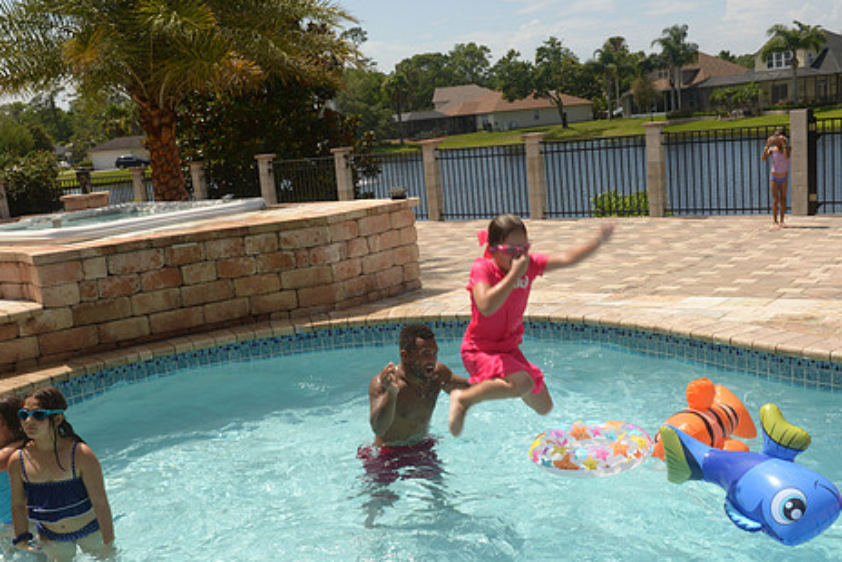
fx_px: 936
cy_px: 305
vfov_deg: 33.4
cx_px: 426
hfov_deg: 48.4
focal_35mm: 40
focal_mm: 32
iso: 140
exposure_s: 1/160
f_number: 13
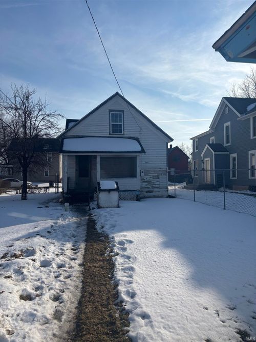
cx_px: 128
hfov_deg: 53.0
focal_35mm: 26
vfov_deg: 67.3
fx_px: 256
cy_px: 171
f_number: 1.6
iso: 50
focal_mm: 5.96
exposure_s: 1/7194
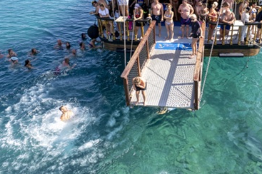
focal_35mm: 36
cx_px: 188
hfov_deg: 51.5
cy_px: 47
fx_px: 262
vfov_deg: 36.1
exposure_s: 1/1000
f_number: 2.8
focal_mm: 8.38
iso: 150
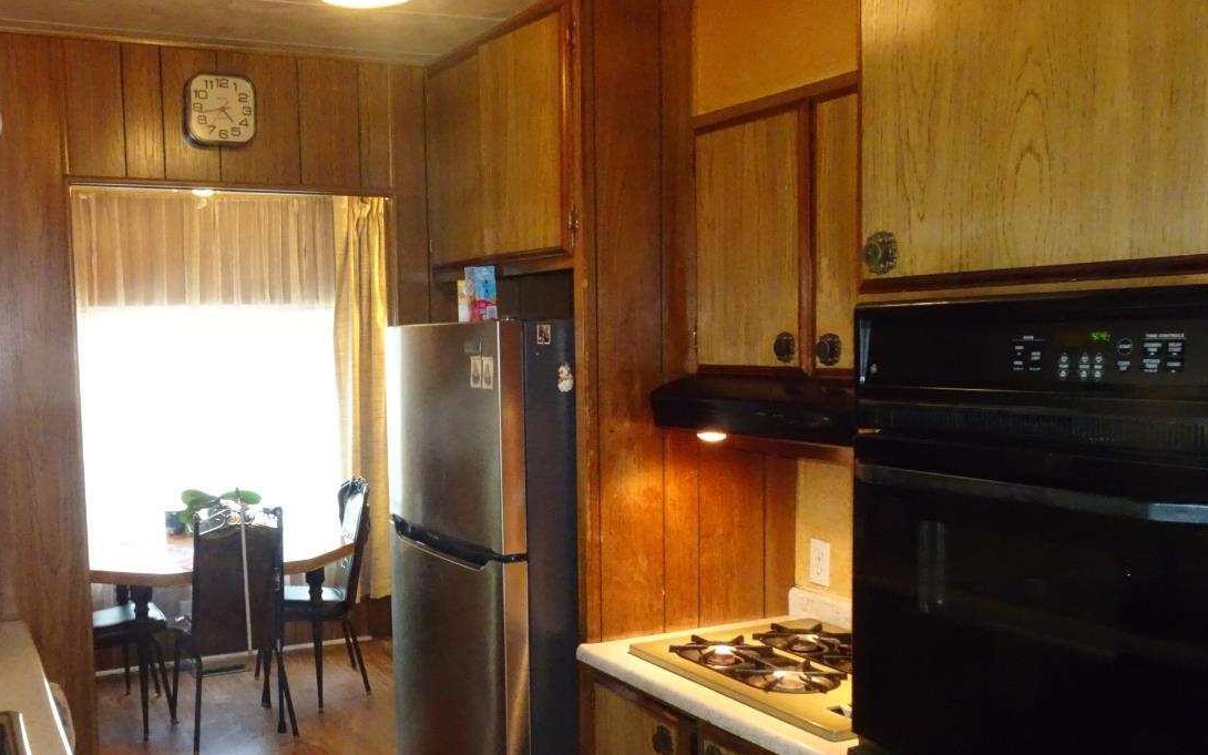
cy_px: 436
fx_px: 1152
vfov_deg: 36.2
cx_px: 455
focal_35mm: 35
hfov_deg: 54.7
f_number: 3.5
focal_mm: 4.1
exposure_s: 1/30
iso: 800
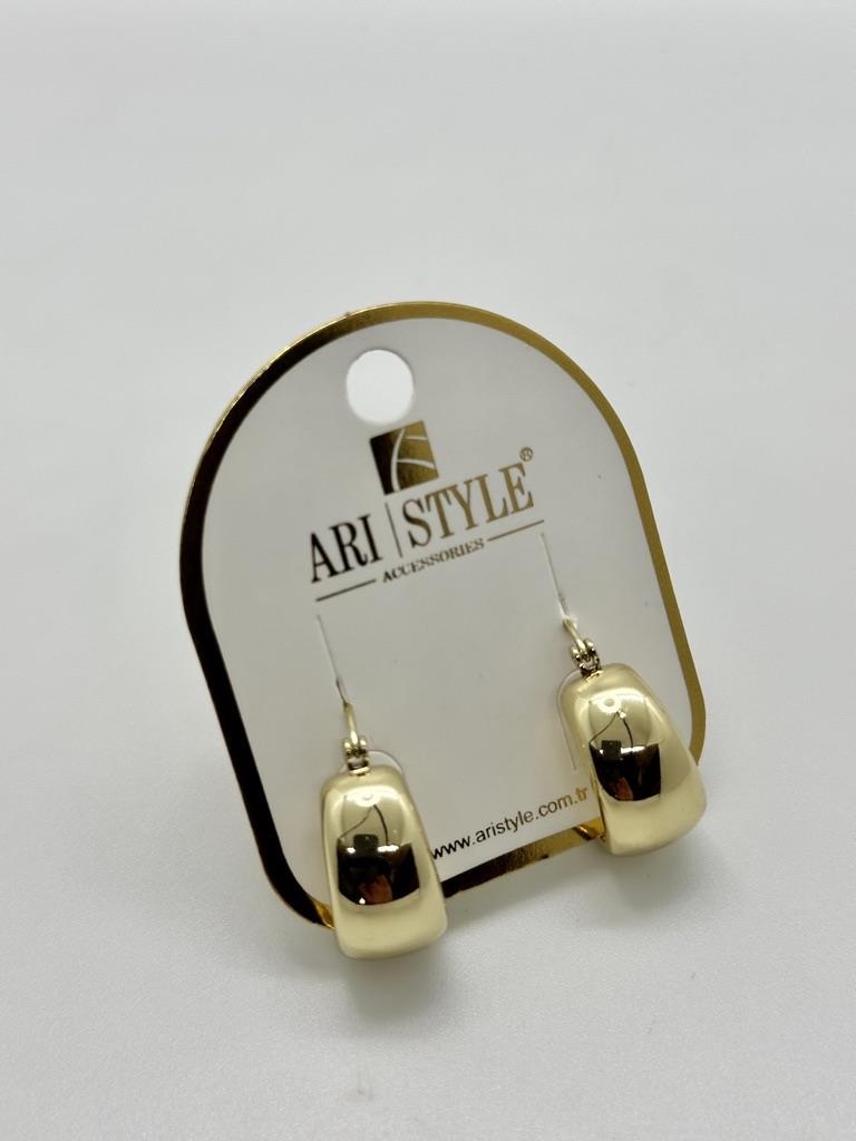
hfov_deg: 30.3
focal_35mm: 48
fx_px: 1583
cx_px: 428
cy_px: 570
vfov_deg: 39.7
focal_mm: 6.86
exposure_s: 1/221
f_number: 1.78
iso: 50
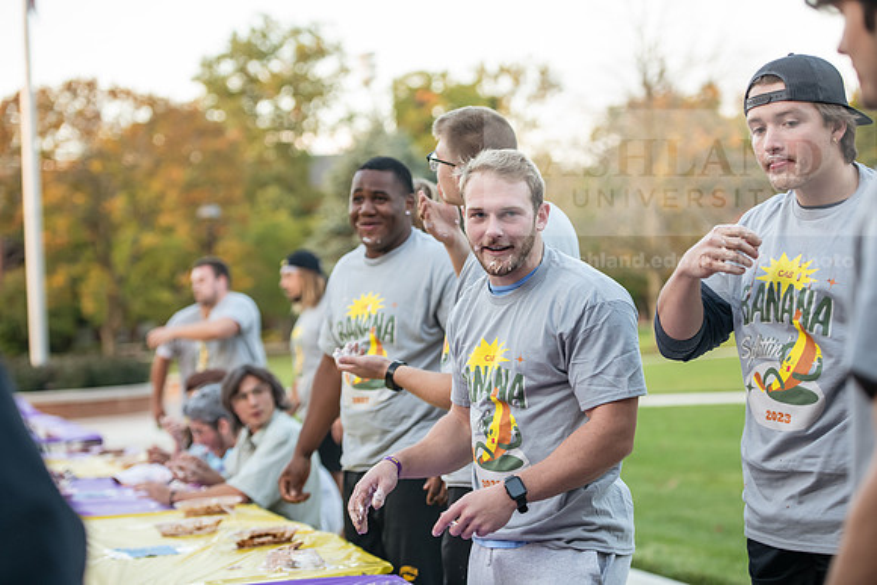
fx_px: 2071
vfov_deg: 16.1
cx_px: 438
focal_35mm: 85
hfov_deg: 23.9
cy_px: 292
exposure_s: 1/320
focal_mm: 85
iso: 1000
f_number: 3.2
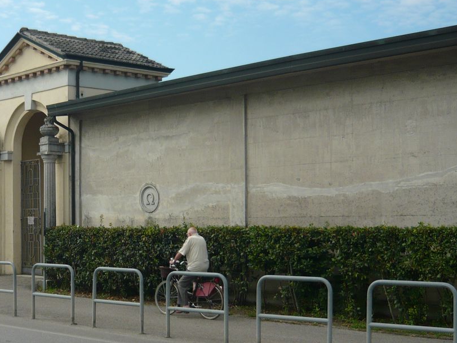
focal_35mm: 61
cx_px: 85
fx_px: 806
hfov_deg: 30.8
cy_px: 183
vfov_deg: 24.0
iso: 100
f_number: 8
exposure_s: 1/160
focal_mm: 5.5
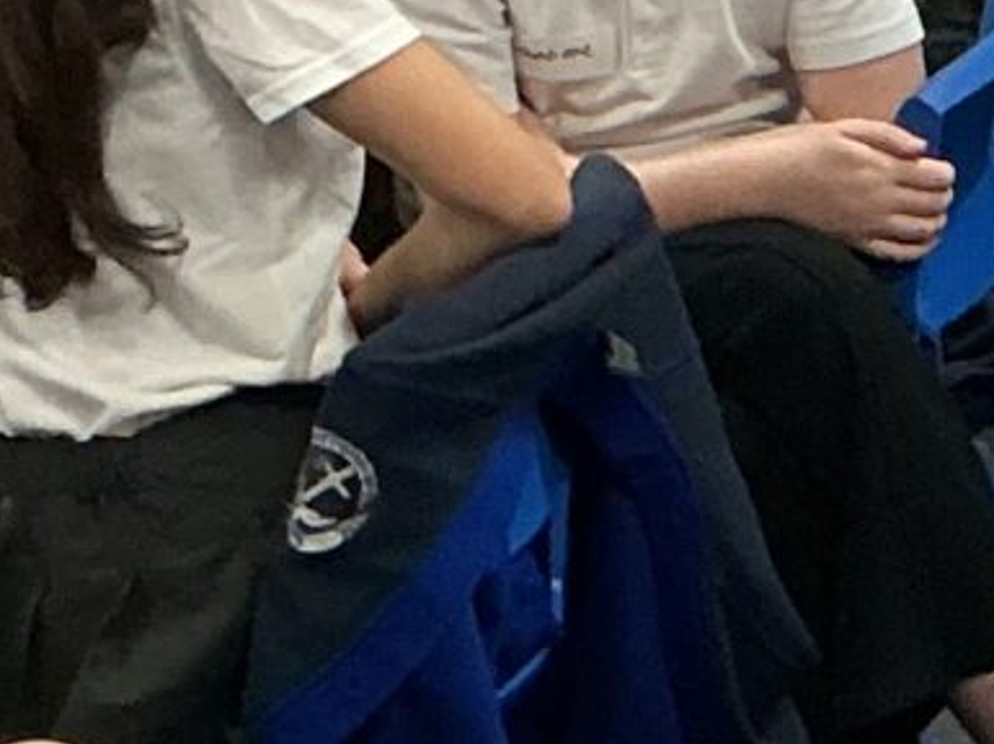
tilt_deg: -16.5
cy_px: 49
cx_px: 2476
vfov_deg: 7.7
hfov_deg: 9.1
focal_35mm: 193
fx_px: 5537
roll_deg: -1.1
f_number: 1.8
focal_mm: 3
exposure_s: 1/60
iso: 100
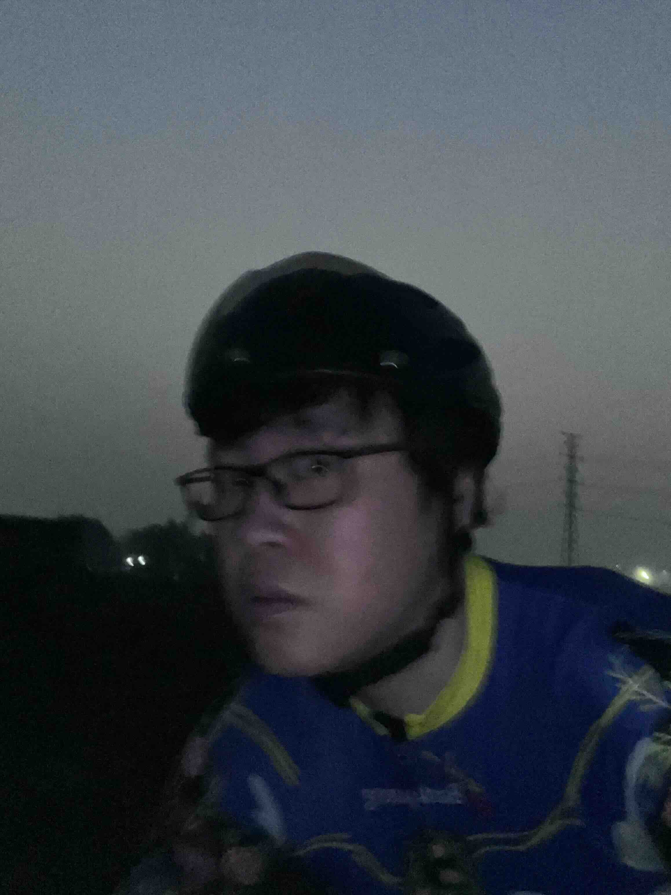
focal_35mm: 30
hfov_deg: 46.8
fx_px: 775
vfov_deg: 60.0
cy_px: 448
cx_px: 336
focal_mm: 2.71
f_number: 2.2
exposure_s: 1/16
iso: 2000
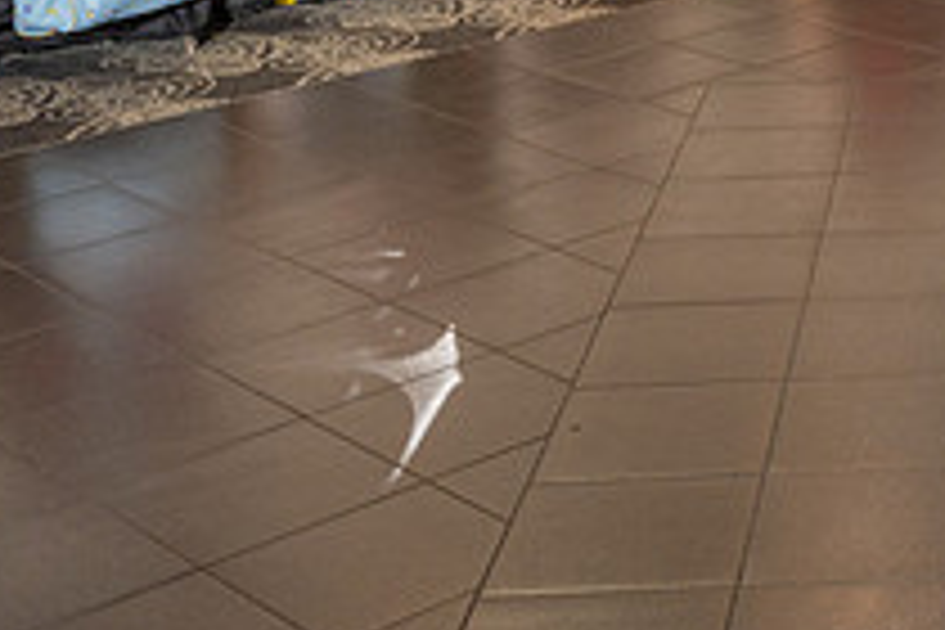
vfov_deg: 14.0
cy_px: -169
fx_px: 2467
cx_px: 1274
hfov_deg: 19.7
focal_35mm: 94
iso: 800
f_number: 3.5
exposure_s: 1/125
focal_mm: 34
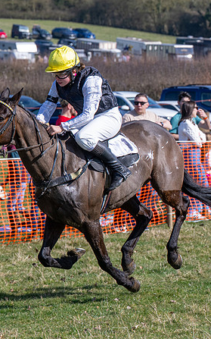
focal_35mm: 208
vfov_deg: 10.1
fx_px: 1916
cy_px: 186
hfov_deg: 6.3
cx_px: 211
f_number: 5
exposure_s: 1/1250
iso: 200
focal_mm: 81
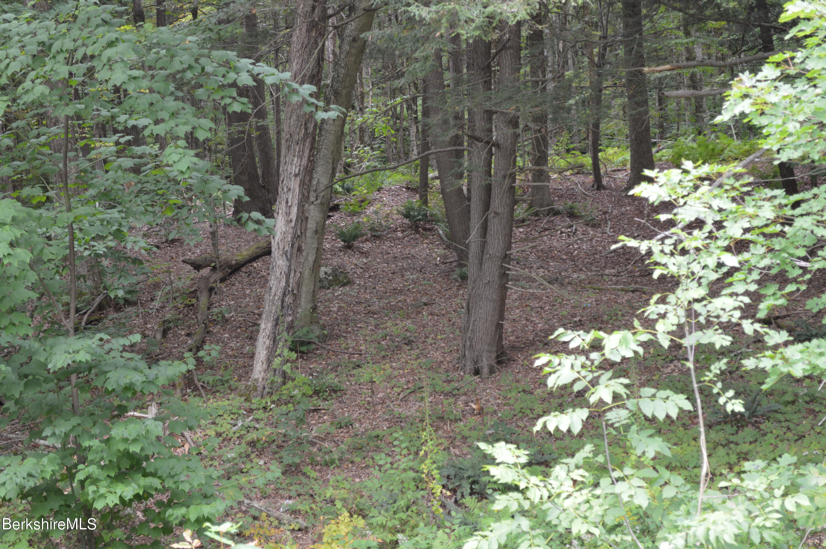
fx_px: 1582
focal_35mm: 69
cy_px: 274
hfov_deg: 29.3
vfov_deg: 19.7
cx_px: 413
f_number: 5.3
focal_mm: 46
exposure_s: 1/40
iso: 400
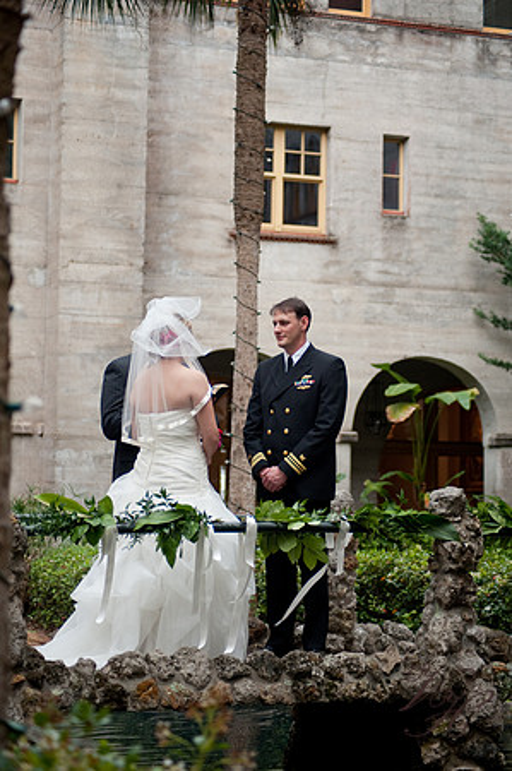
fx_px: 1604
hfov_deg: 18.1
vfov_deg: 27.0
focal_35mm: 75
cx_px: 256
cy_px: 386
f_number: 4
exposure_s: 1/160
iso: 400
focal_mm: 75
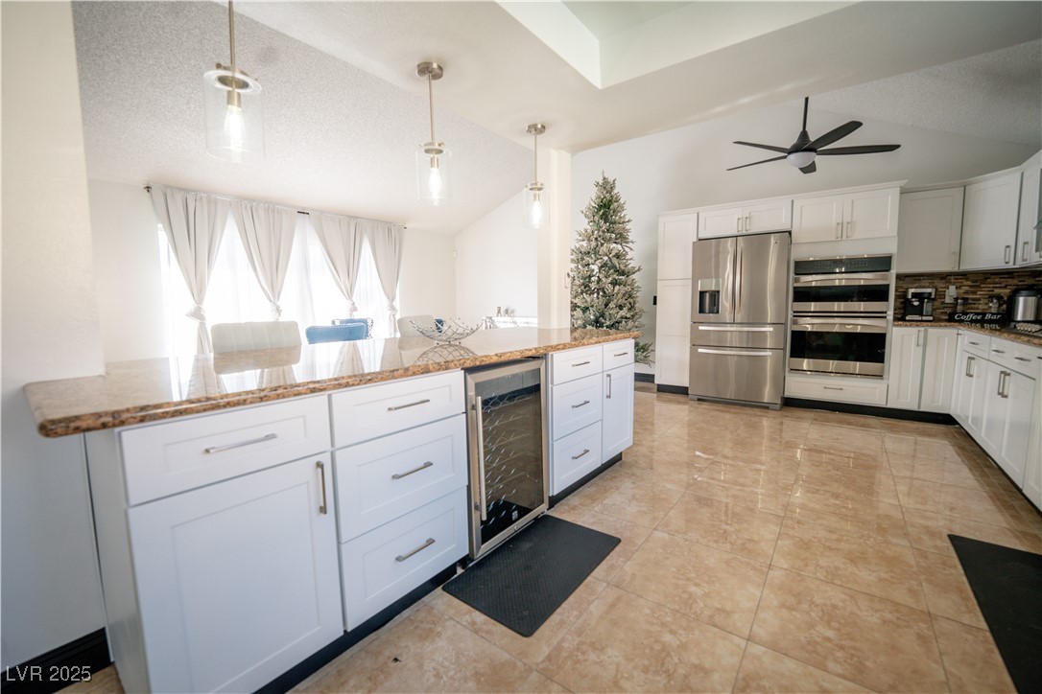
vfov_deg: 81.2
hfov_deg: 104.3
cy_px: 347
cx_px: 521
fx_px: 405
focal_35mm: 14
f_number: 4
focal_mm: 14
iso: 160
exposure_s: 1/160
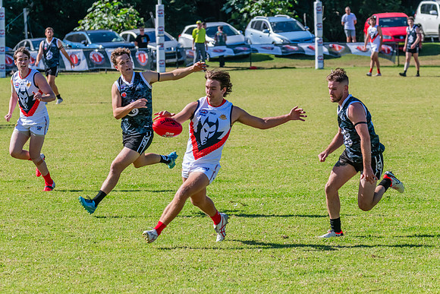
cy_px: 147
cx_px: 211
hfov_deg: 7.1
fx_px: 3533
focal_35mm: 289
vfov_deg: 4.8
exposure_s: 1/1250
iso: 1600
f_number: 14
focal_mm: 270
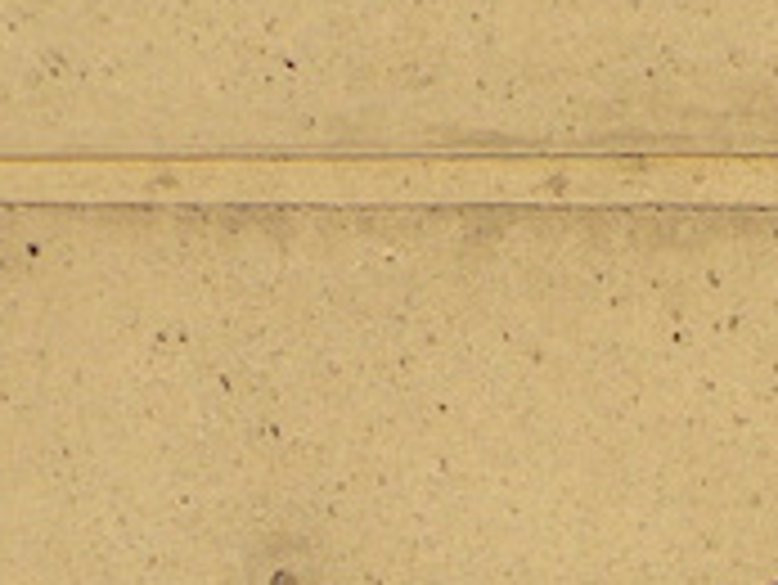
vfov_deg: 8.8
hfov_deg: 11.0
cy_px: 1008
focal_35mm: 162
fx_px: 3644
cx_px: 1578
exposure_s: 1/400
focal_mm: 6
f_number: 4
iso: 64
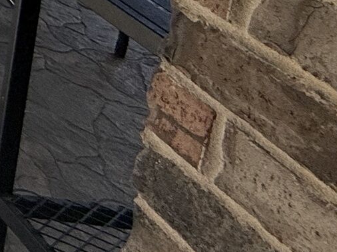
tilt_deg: -6.8
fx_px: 827
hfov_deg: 11.8
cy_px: -384
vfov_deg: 12.7
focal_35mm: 85
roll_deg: -1.9
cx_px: -655
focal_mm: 2.22
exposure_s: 1/596
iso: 64
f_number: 2.2
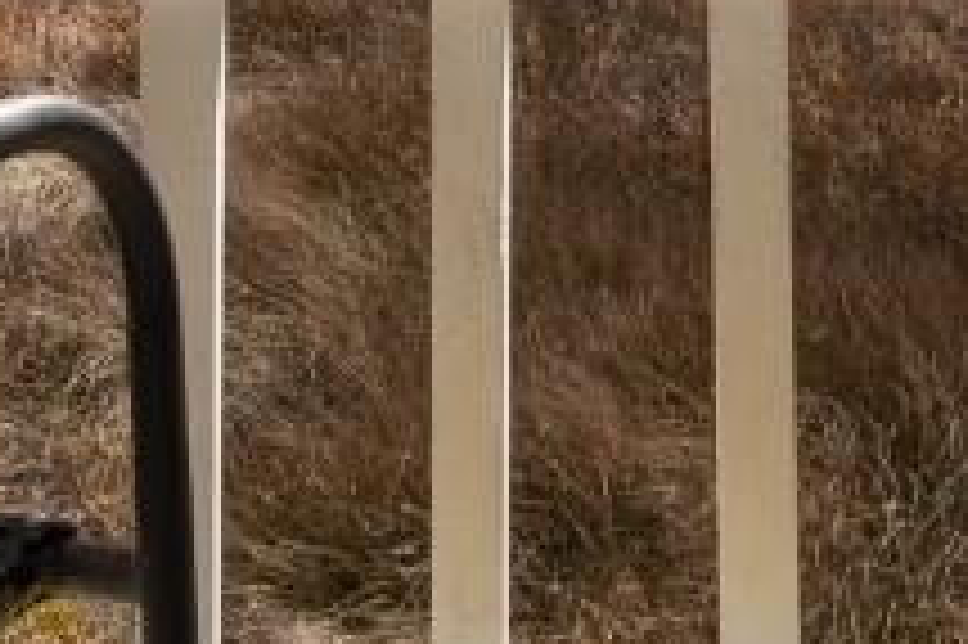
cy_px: -784
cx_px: 662
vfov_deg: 10.7
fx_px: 3036
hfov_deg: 18.1
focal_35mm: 113
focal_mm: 10
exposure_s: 1/200
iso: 100
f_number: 7.1
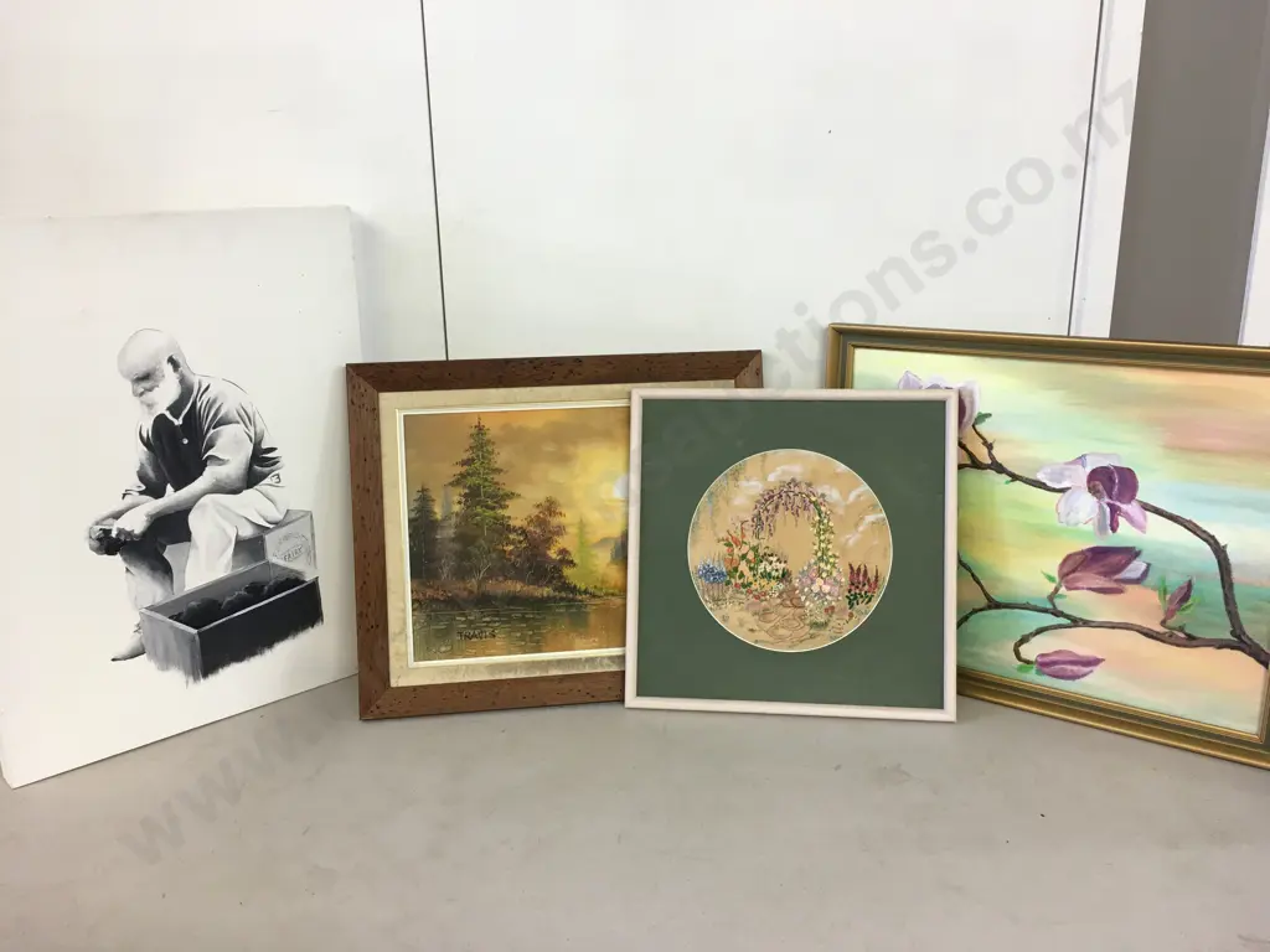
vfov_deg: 48.2
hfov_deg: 61.7
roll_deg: +0.2
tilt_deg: -14.5
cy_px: 476
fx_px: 1064
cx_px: 635
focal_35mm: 29
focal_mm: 4.15
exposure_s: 1/17
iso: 32
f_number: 2.2
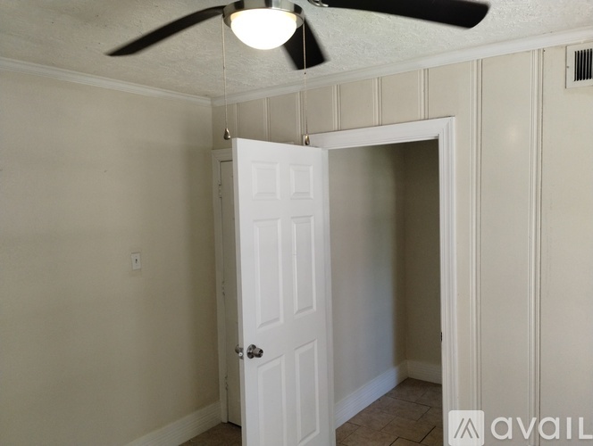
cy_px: 223
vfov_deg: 49.9
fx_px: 480
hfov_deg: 63.4
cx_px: 296
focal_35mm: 28
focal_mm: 4.27
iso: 534
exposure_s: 1/120
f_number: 1.8
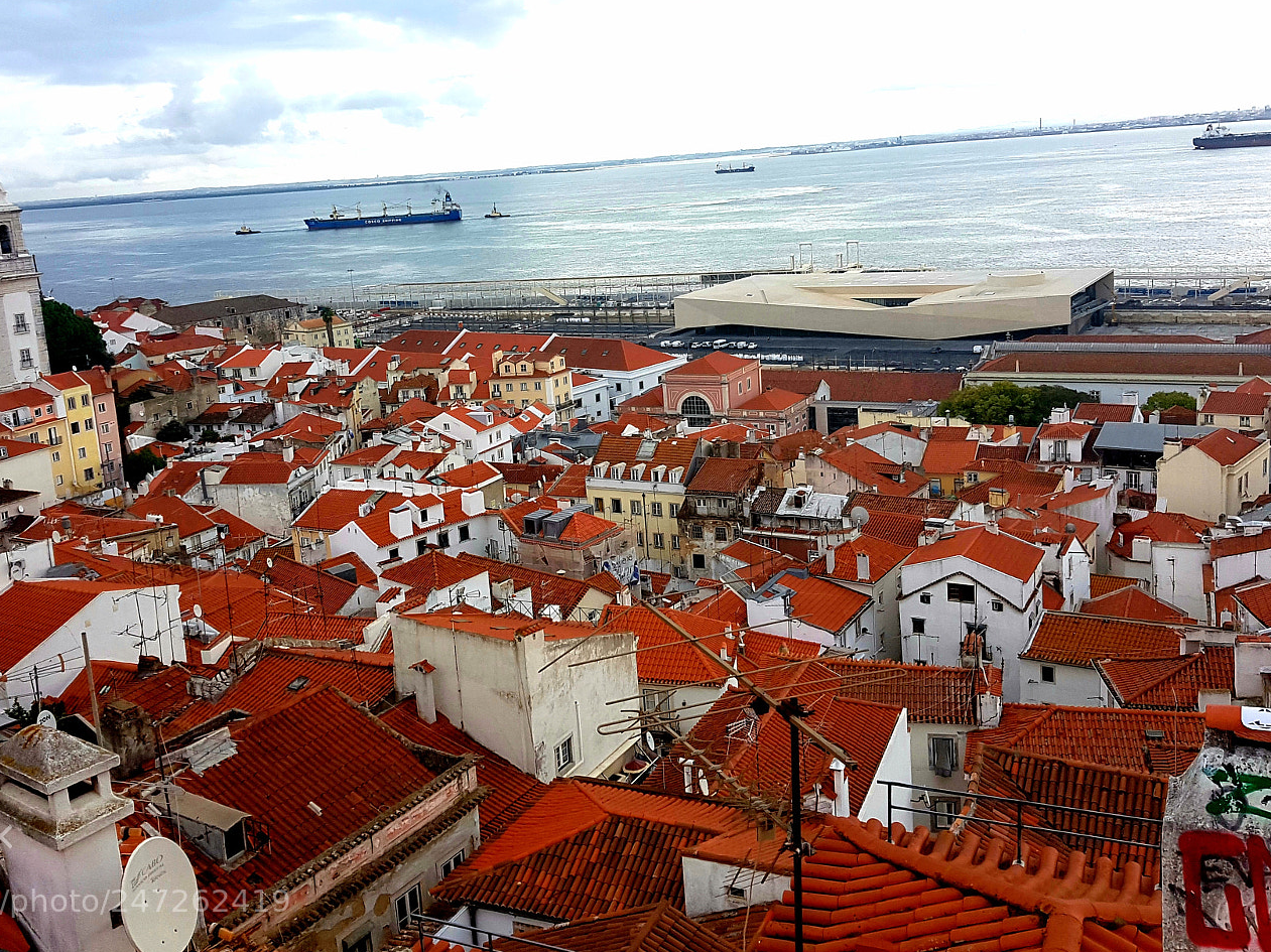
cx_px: 568
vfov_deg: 42.7
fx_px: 1211
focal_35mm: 33
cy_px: 376
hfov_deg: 55.3
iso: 50
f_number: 1.7
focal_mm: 4.2
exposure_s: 1/1468
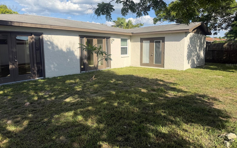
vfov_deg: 47.5
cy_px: 65
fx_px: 168
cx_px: 119
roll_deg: +1.2
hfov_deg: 70.4
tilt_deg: -5.2
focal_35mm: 26
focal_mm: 6.76
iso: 80
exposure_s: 1/3584
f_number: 1.78
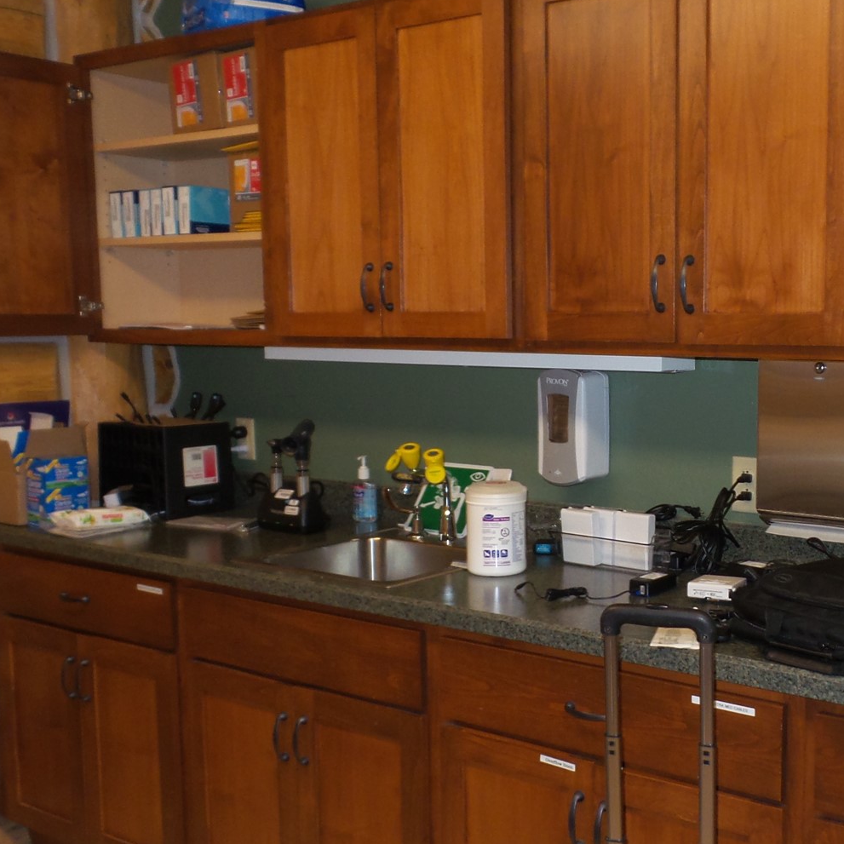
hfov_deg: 39.2
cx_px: 609
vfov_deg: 40.0
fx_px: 1159
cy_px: 452
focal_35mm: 42
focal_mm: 4.1
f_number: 2.8
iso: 160
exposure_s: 1/30
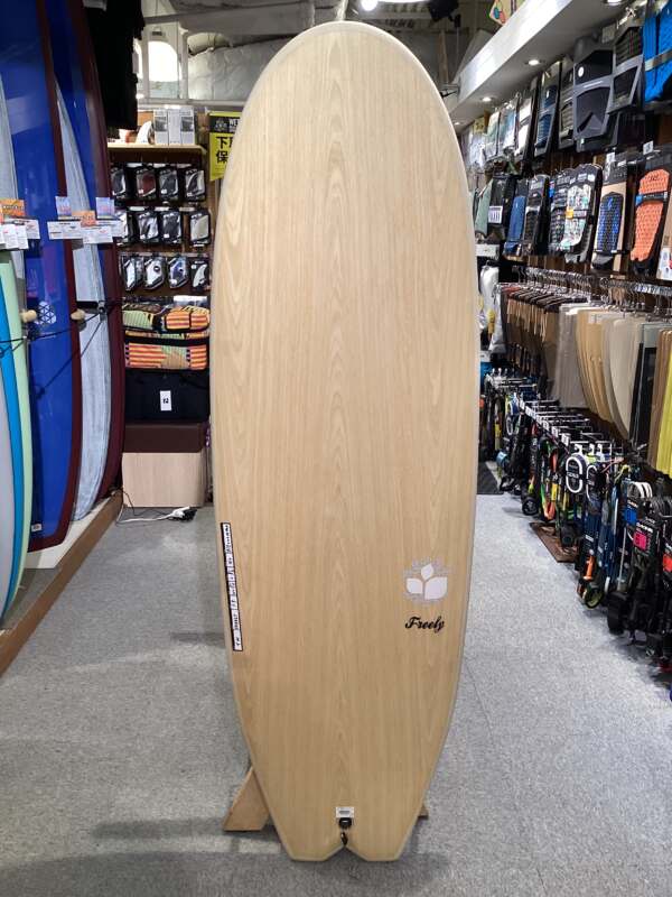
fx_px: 802
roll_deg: -1.3
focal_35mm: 31
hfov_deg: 45.4
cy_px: 448
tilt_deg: -15.3
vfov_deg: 58.4
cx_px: 336
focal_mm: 3.3
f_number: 2.4
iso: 100
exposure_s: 1/60
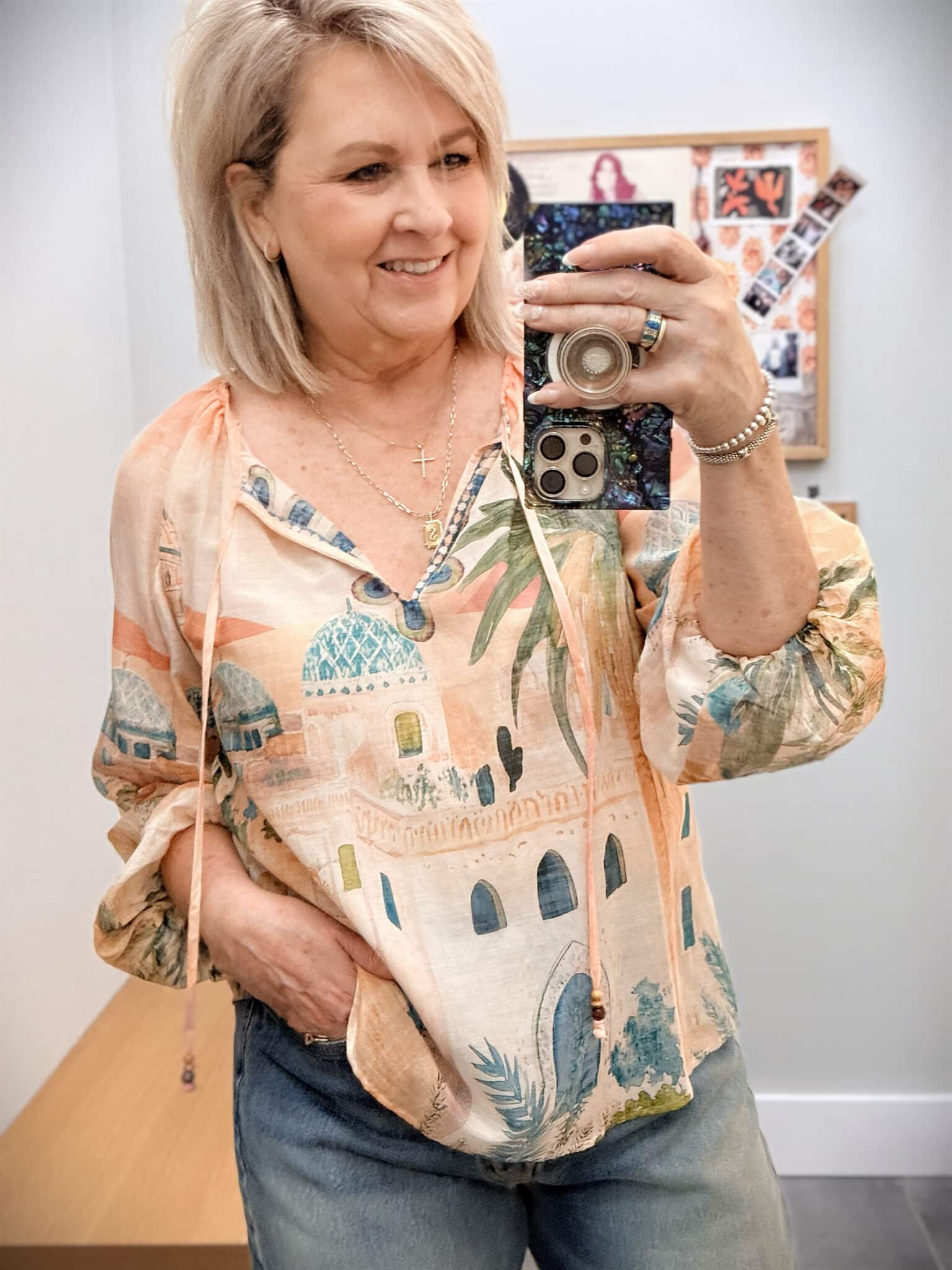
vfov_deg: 39.7
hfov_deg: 30.3
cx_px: 476
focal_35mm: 48
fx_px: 1760
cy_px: 635
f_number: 1.78
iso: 400
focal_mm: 6.76
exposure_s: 1/40
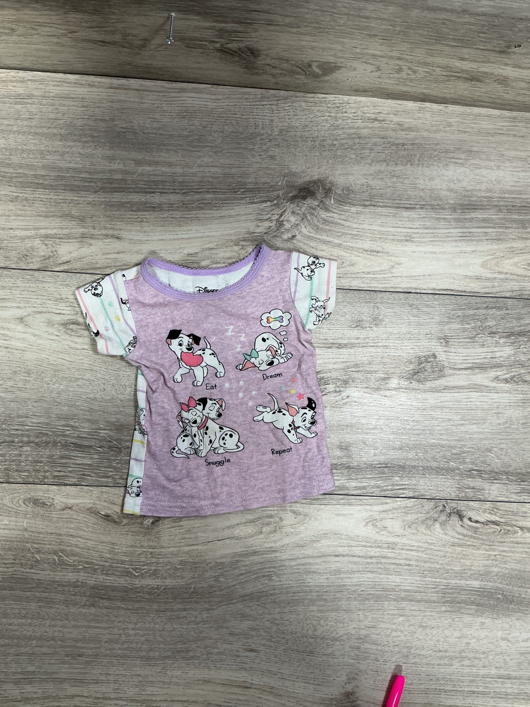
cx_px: 265
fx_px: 592
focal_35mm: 29
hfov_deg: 48.2
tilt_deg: -83.6
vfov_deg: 61.7
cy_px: 354
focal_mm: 3
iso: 40
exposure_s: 1/50
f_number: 1.8
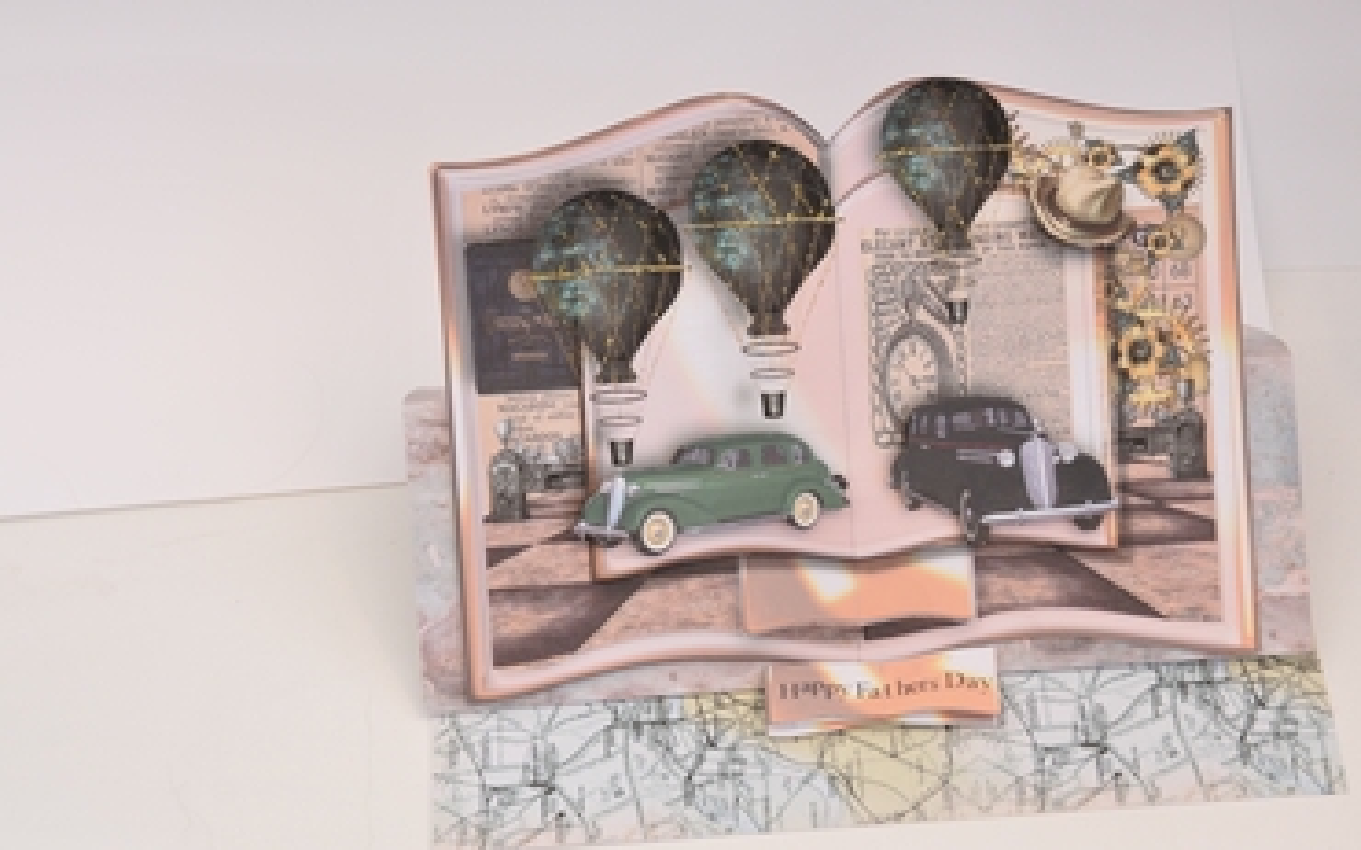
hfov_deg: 20.0
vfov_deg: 12.6
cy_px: 460
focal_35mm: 104
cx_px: 754
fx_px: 3856
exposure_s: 1/250
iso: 320
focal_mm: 56
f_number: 10
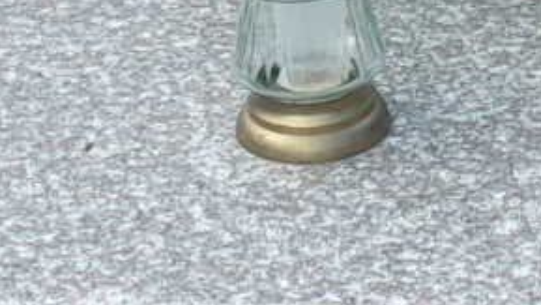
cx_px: 431
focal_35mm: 216
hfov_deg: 9.9
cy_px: -52
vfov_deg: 5.6
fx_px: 3101
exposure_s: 1/200
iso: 80
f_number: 3.9
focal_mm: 5.1
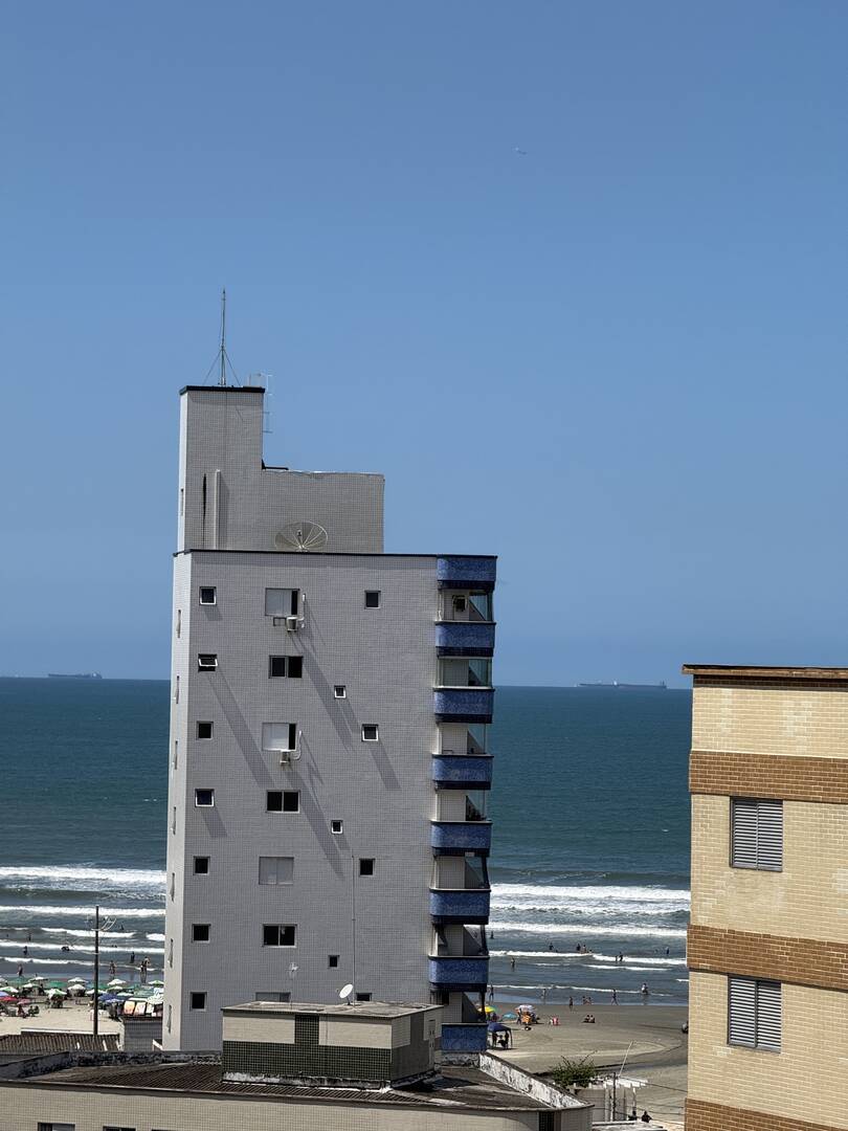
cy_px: 566
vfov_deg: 16.4
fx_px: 3920
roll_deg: -0.6
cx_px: 424
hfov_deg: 12.3
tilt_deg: +1.1
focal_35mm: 120
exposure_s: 1/1866
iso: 50
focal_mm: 15.66
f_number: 2.8
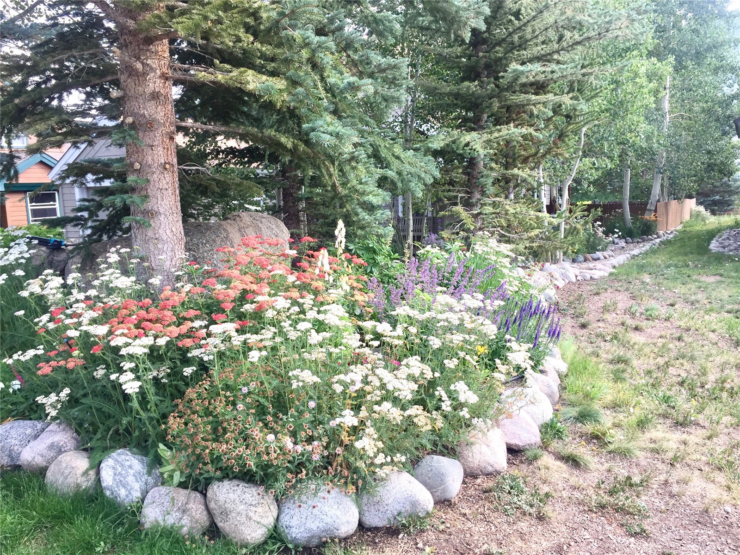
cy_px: 278
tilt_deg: -8.9
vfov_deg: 48.2
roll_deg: +0.4
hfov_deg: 61.7
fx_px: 620
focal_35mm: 29
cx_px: 370
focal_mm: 4.15
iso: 32
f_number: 2.2
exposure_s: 1/341
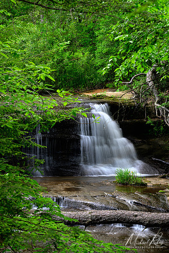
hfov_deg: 8.3
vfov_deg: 12.5
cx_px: 84
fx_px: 1162
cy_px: 126
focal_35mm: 165
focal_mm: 110
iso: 100
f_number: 13
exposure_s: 1/1.25
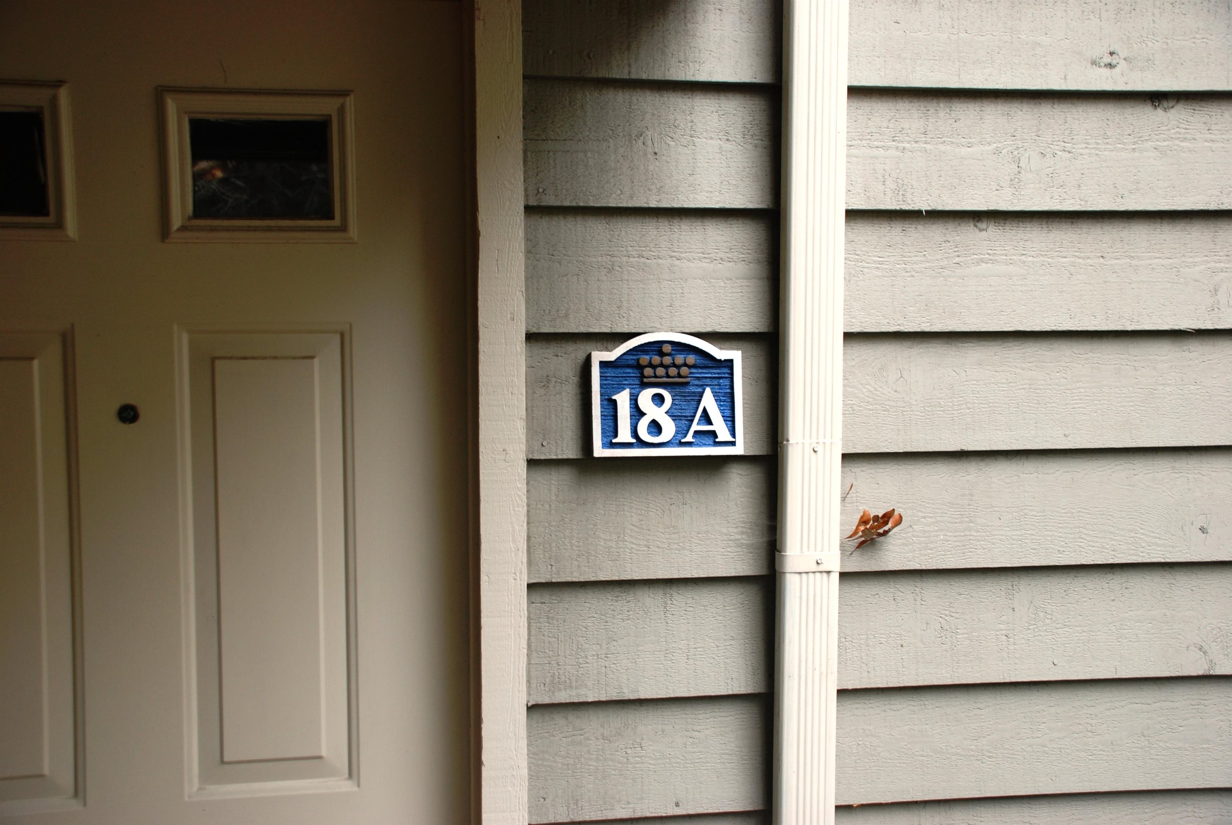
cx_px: 616
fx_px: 1336
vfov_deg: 34.3
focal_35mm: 39
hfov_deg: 49.5
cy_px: 412
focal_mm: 26
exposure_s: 1/30
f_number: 4
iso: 200
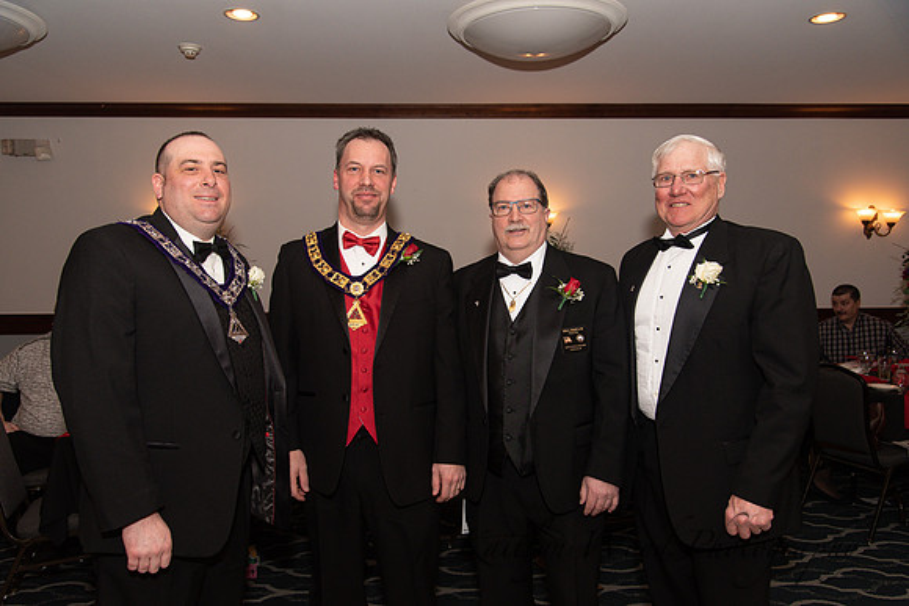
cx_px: 454
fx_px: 709
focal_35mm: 28
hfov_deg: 65.3
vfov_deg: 46.3
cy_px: 303
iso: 800
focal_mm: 28
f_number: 4
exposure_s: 1/200
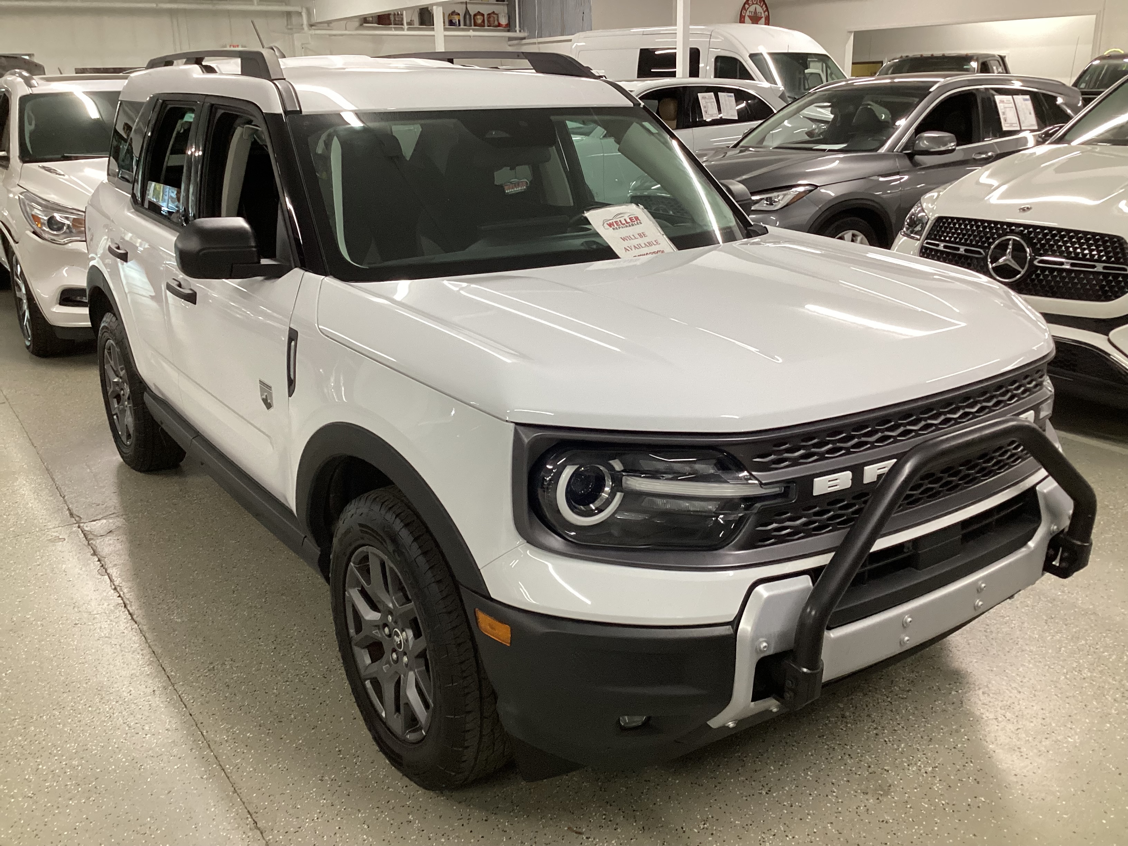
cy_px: 423
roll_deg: +0.9
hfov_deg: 58.4
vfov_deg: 45.4
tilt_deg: -19.7
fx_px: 1010
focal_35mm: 31
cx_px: 564
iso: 160
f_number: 2.4
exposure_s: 1/50
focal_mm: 3.3
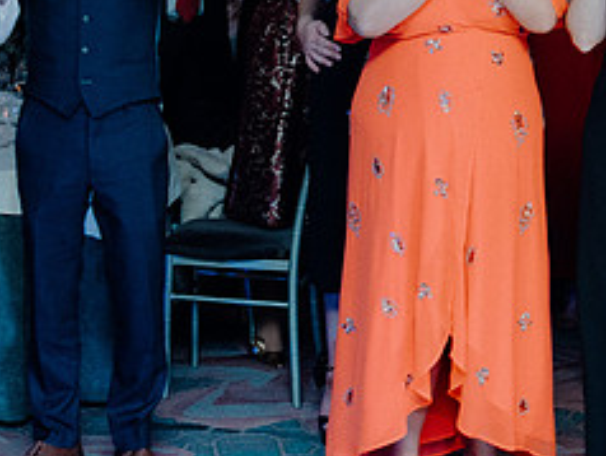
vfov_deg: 12.5
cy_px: -22
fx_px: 2050
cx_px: 453
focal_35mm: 117
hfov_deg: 16.7
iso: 2500
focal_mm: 50
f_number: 3.5
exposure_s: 1/160
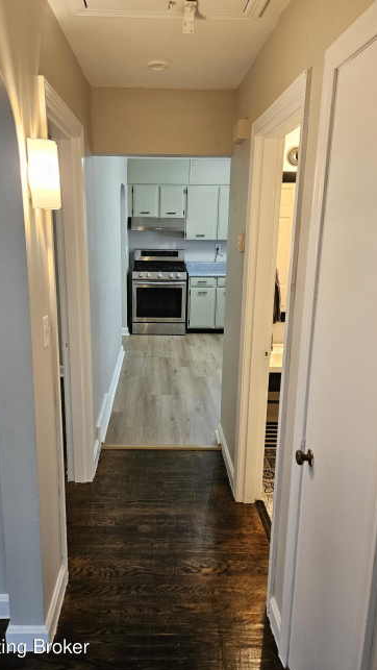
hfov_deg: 44.3
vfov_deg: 71.9
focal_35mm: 26
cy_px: 331
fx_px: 462
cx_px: 167
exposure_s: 1/120
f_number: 1.8
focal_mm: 5.4
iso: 200
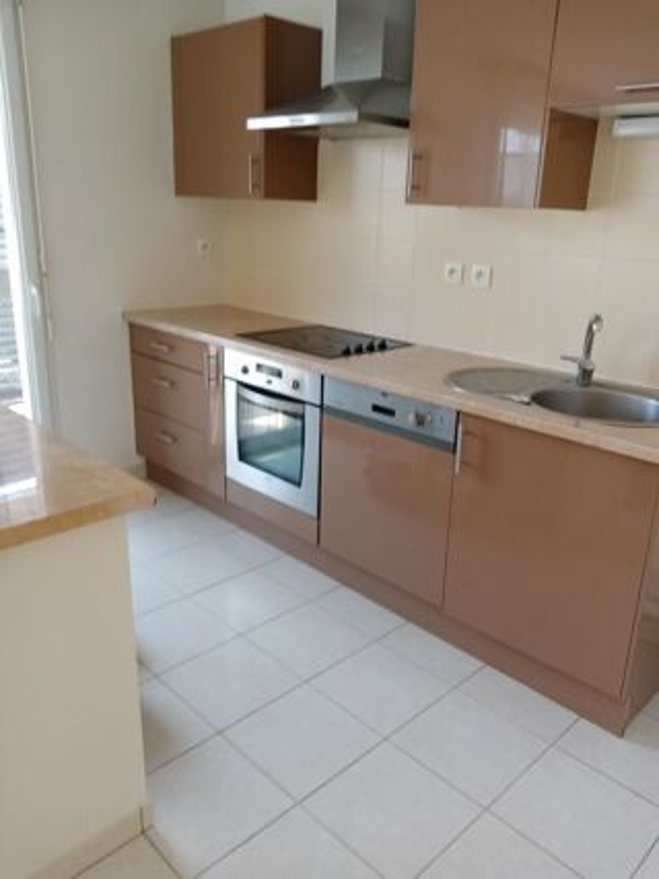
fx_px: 660
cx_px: 330
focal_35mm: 26
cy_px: 440
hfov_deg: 53.0
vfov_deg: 67.3
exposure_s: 1/50
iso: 114
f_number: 1.8
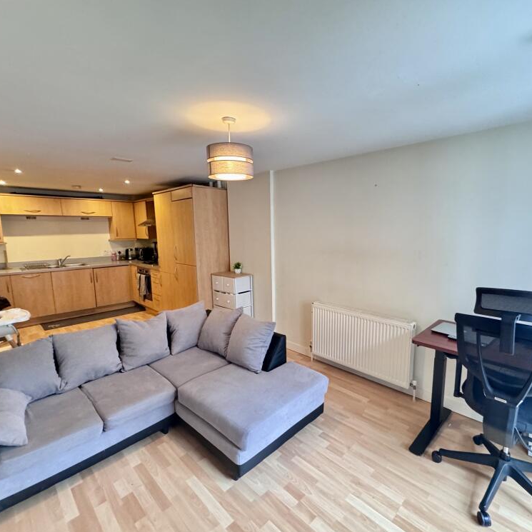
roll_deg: +0.3
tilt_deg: -8.1
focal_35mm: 17
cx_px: 288
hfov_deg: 83.8
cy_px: 273
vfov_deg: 84.0
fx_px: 296
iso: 800
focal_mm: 2.22
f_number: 2.2
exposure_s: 1/60
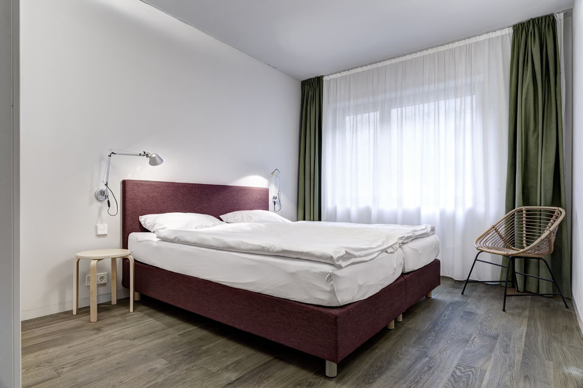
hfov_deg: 84.0
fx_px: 324
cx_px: 292
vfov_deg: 61.9
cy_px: 194
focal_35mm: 20
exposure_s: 1
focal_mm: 20
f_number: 11
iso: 125
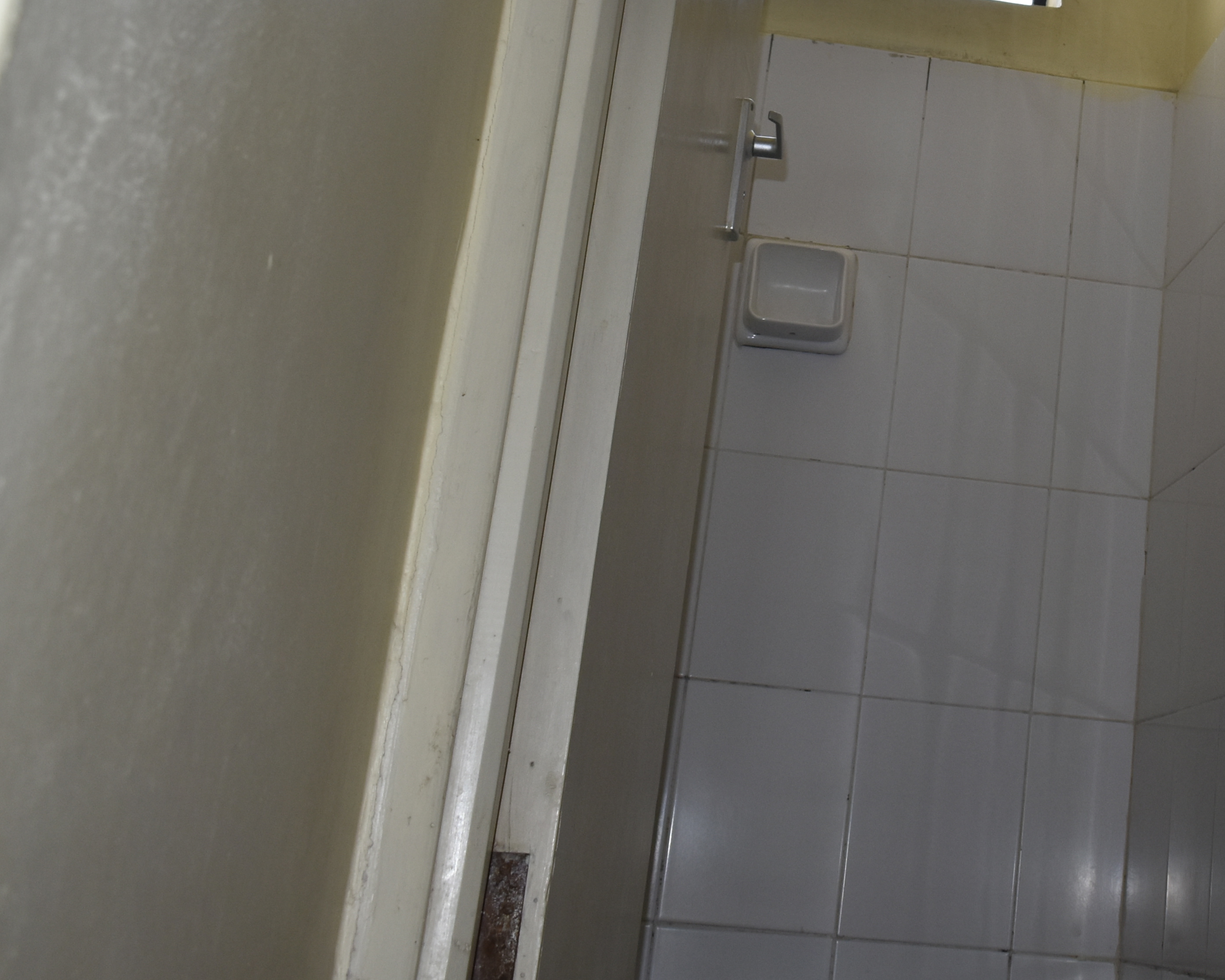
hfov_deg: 30.2
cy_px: 202
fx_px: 2175
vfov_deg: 25.0
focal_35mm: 60
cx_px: 1087
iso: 500
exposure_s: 1/125
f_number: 5.6
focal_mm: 20
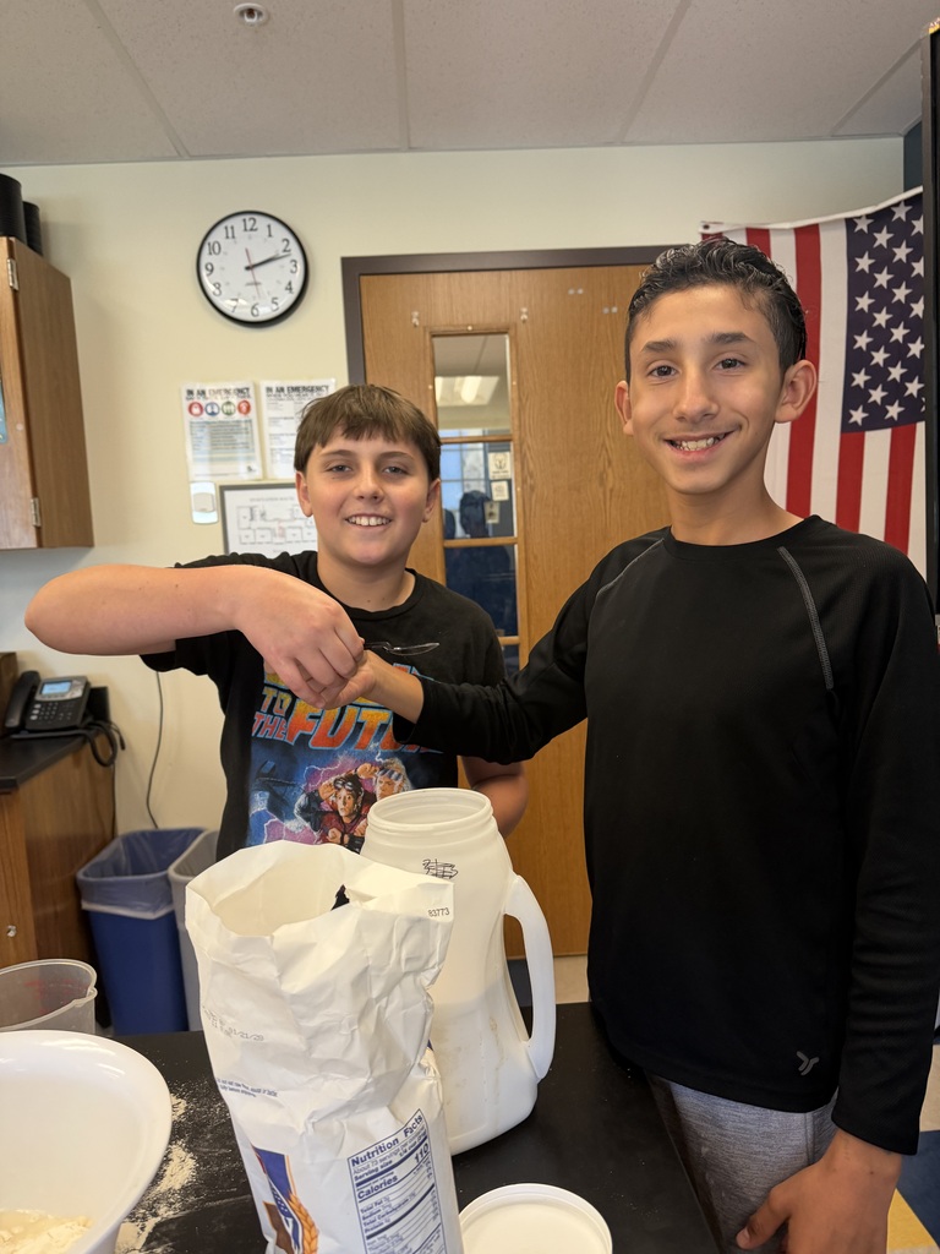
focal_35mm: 24
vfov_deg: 71.6
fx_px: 869
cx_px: 470
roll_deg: +2.4
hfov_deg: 56.8
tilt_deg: -5.0
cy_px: 627
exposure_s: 1/60
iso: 250
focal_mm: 6.76
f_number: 1.78
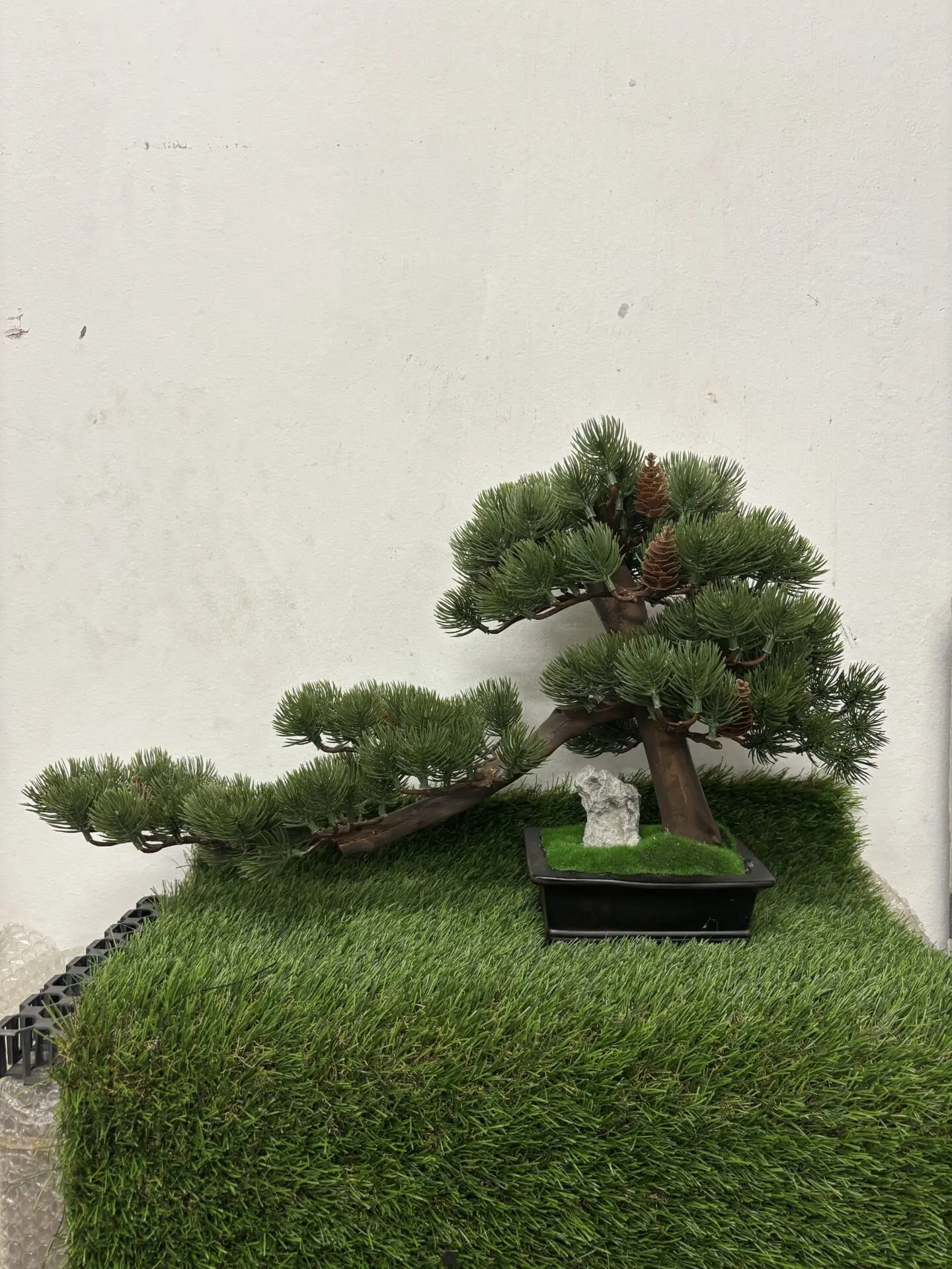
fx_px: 953
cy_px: 634
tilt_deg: -3.3
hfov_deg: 53.1
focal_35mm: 26
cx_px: 476
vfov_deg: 67.3
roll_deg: -0.9
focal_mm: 5.96
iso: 100
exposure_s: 1/50
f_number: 1.6
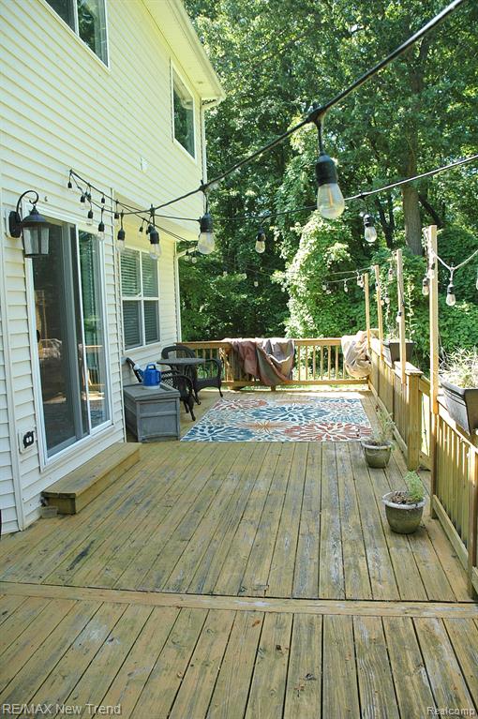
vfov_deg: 67.4
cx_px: 239
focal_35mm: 27
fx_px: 539
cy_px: 360
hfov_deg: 47.9
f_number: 6.3
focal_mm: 18
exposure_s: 1/125
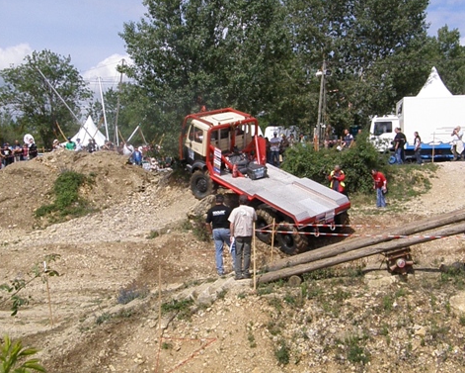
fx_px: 730
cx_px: 248
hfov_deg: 35.3
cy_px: 185
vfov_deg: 28.6
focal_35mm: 53
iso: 640
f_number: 8
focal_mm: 8.87
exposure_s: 1/2000
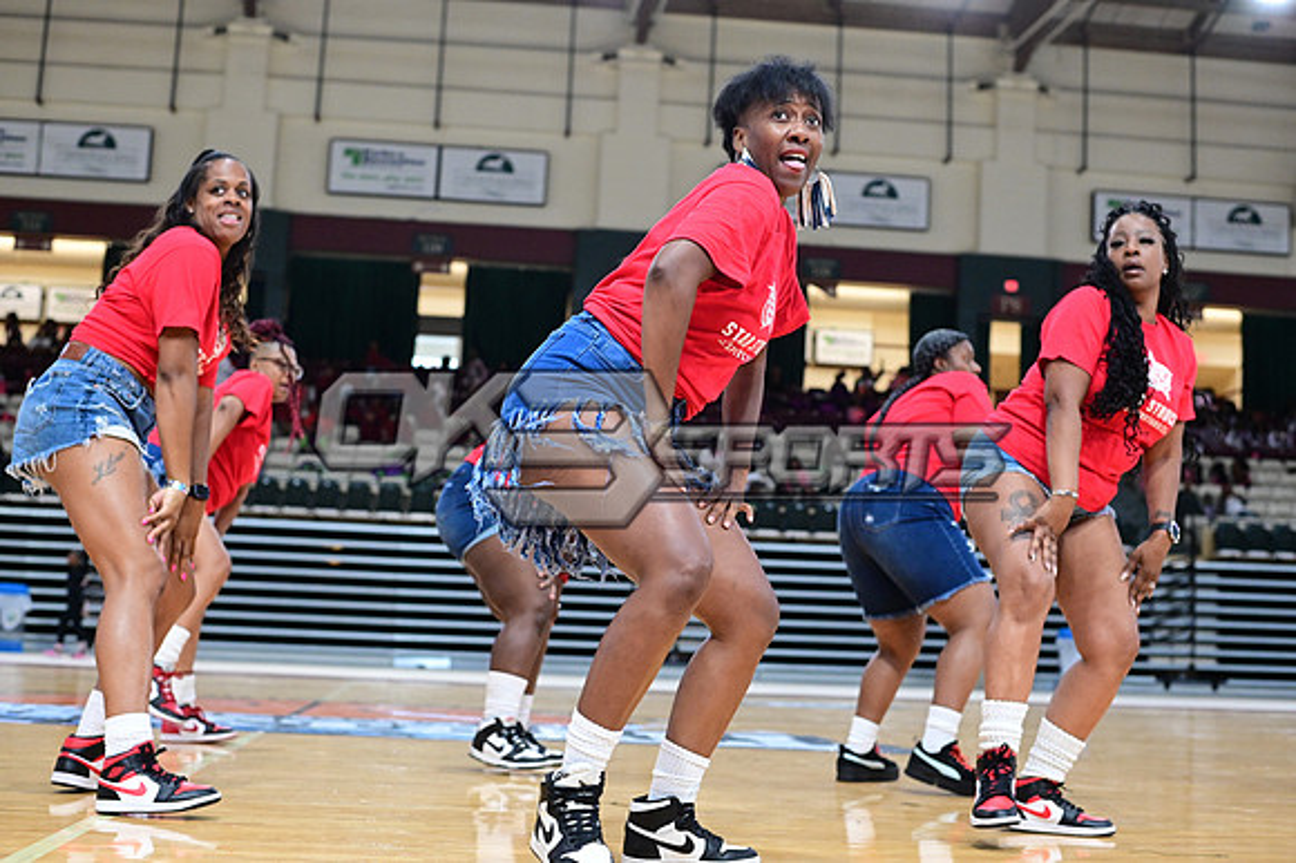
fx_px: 1799
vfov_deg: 27.0
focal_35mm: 50
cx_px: 648
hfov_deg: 39.6
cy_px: 432
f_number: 3.2
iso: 6400
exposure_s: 1/1000
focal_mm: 50
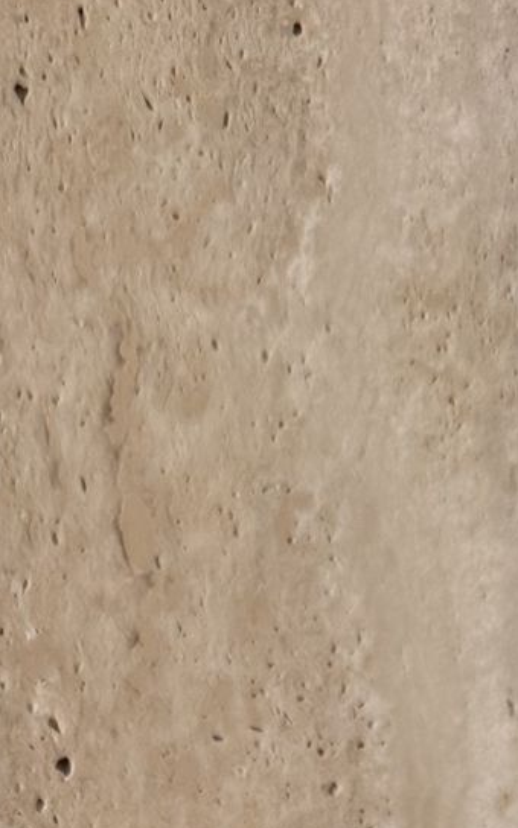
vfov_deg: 14.5
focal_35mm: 117
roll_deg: +0.7
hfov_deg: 11.2
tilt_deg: -11.0
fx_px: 2643
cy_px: 1703
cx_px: 100
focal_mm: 6.76
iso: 64
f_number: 1.78
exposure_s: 1/121
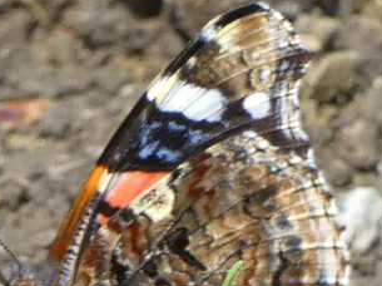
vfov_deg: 1.6
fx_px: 10515
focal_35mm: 954
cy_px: 209
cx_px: 149
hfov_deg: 2.1
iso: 100
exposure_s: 1/100
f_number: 5.6
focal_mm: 81.4
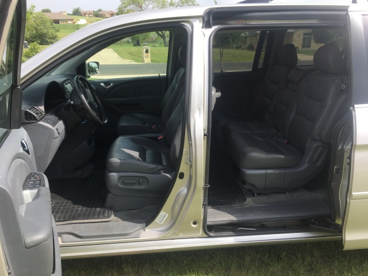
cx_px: 184
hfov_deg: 61.7
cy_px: 138
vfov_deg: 48.2
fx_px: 308
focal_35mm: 29
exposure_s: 1/582
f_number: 2.2
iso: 25
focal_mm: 4.15
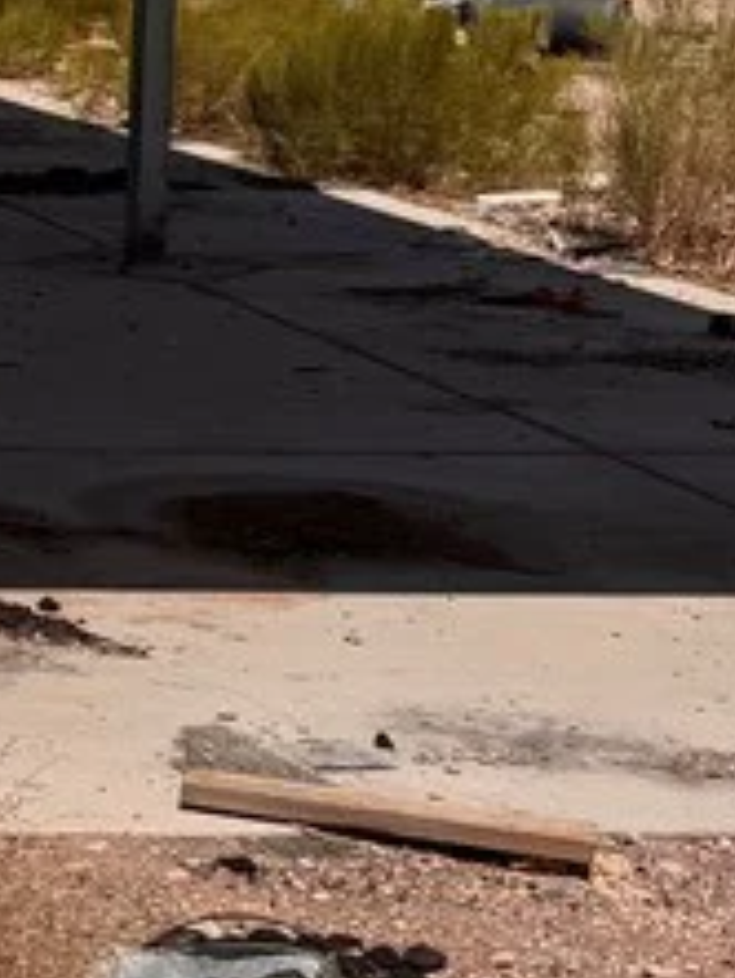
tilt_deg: -5.9
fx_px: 3139
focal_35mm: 111
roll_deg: +0.2
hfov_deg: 11.5
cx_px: -921
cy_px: 204
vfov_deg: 17.6
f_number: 1.78
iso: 80
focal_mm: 6.76
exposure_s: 1/10417
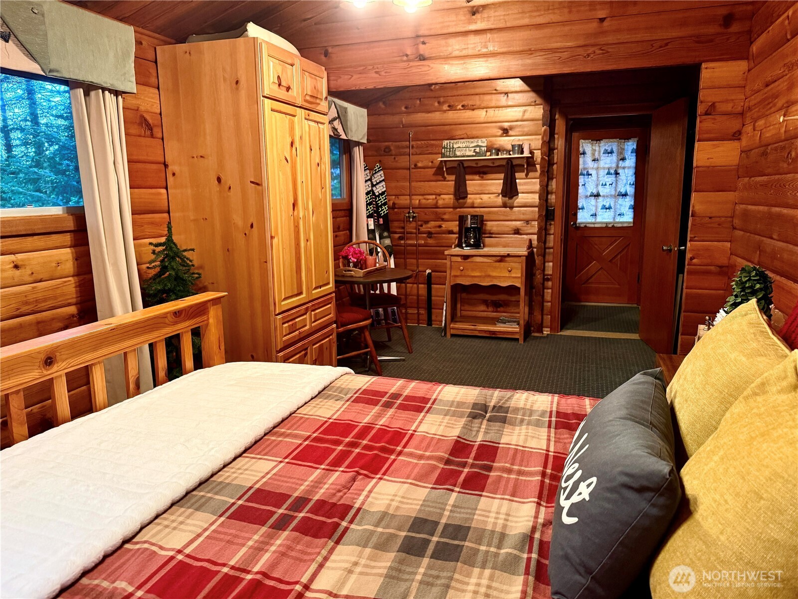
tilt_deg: -10.3
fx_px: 553
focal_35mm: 24
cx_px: 399
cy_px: 300
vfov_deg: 56.8
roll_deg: +0.9
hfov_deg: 71.6
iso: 320
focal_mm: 6.76
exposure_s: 1/60
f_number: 1.78
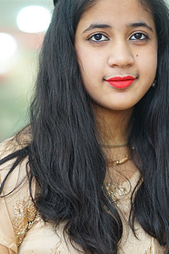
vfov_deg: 11.6
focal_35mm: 177
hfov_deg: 7.8
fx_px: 1246
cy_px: 184
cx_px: 90
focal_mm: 85
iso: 640
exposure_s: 1/160
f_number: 1.7
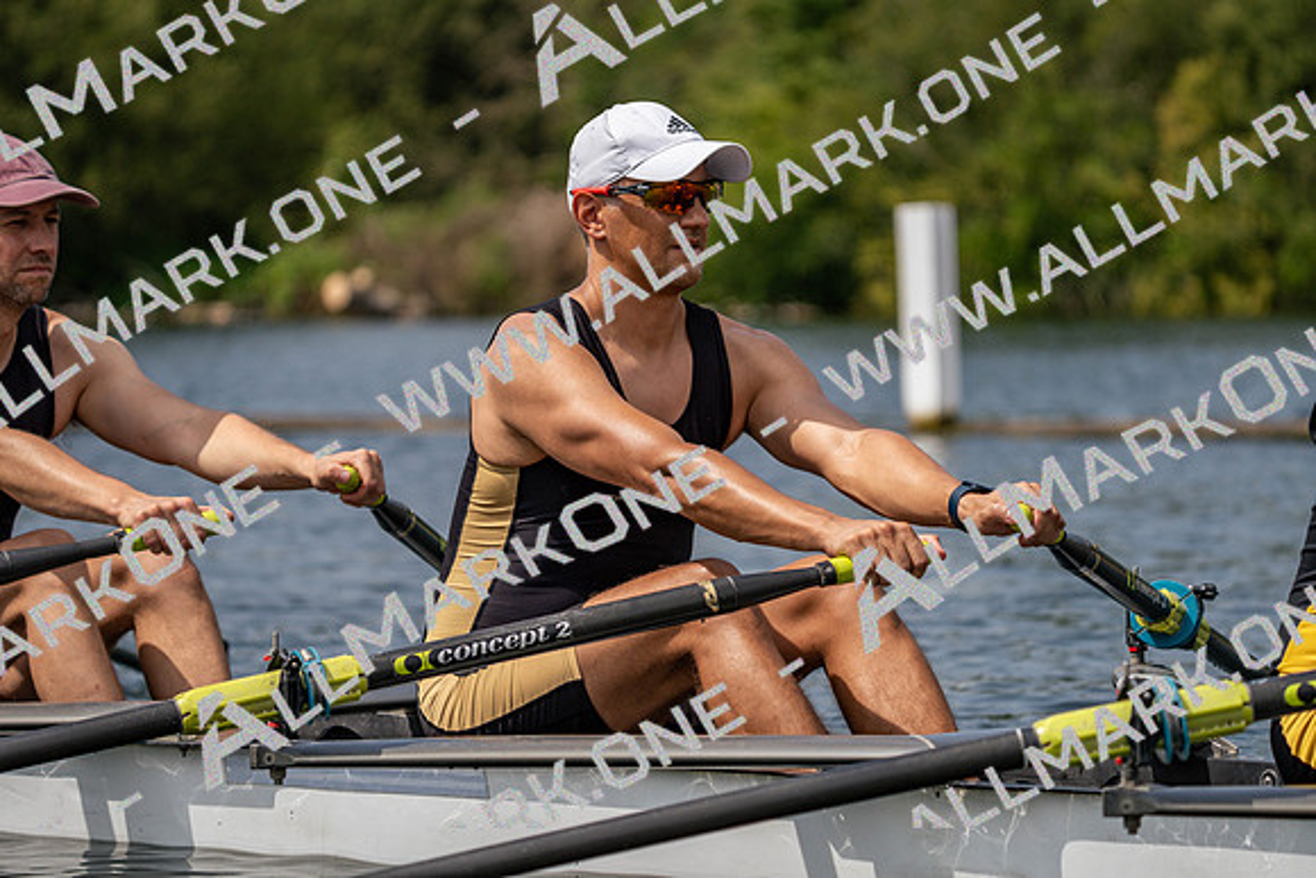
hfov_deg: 10.3
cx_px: 658
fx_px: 7312
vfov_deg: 6.9
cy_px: 439
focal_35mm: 200
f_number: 5.6
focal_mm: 200
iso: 160
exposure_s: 1/1600
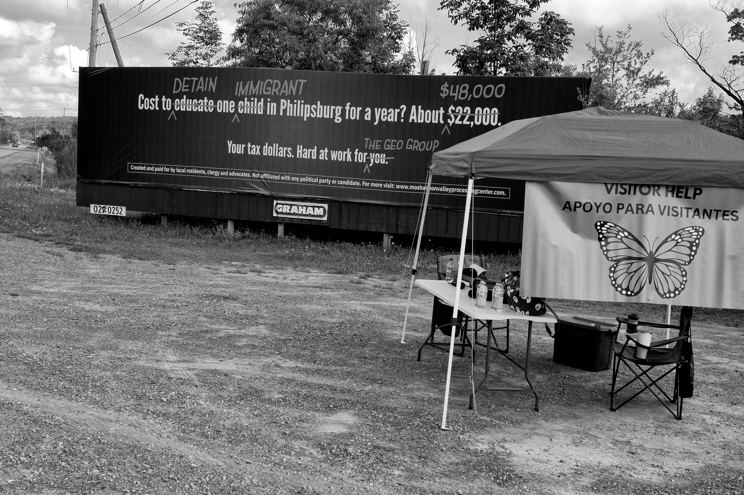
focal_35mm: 41
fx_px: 847
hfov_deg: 47.4
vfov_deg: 32.6
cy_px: 250
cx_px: 366
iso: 400
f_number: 9
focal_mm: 40
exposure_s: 1/640
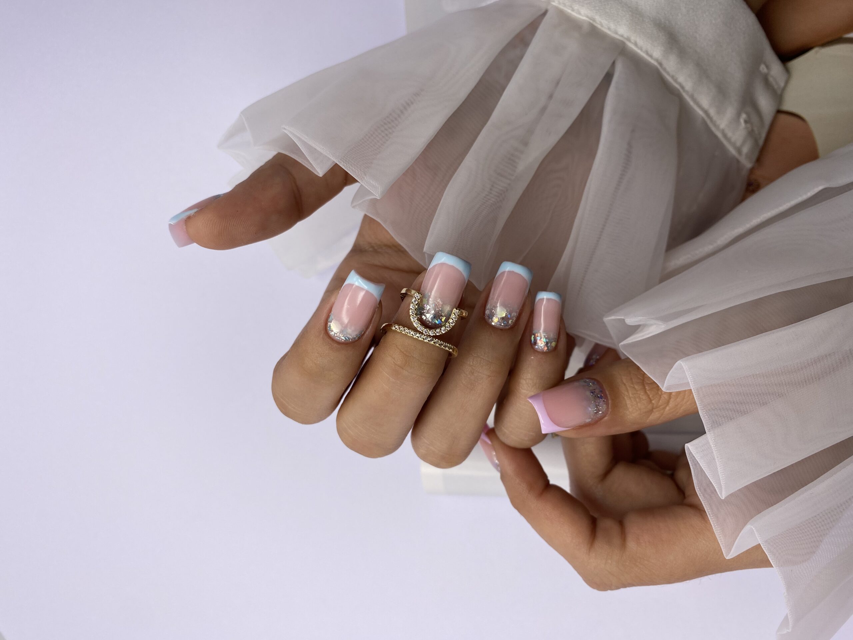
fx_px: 641
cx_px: 426
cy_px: 320
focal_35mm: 26
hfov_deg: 67.3
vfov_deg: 53.1
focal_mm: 4.25
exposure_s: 1/299
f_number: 1.8
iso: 32
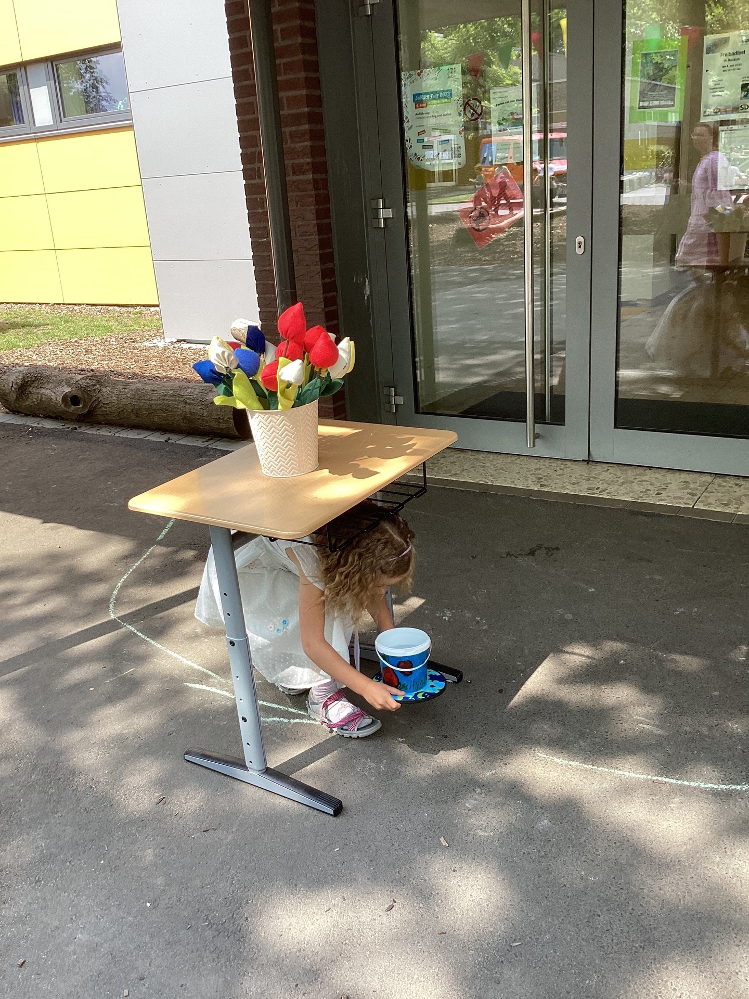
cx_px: 374
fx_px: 894
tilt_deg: -18.1
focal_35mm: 31
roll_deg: +4.5
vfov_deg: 58.4
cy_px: 500
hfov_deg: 45.4
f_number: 2.4
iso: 25
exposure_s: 1/303
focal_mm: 3.3
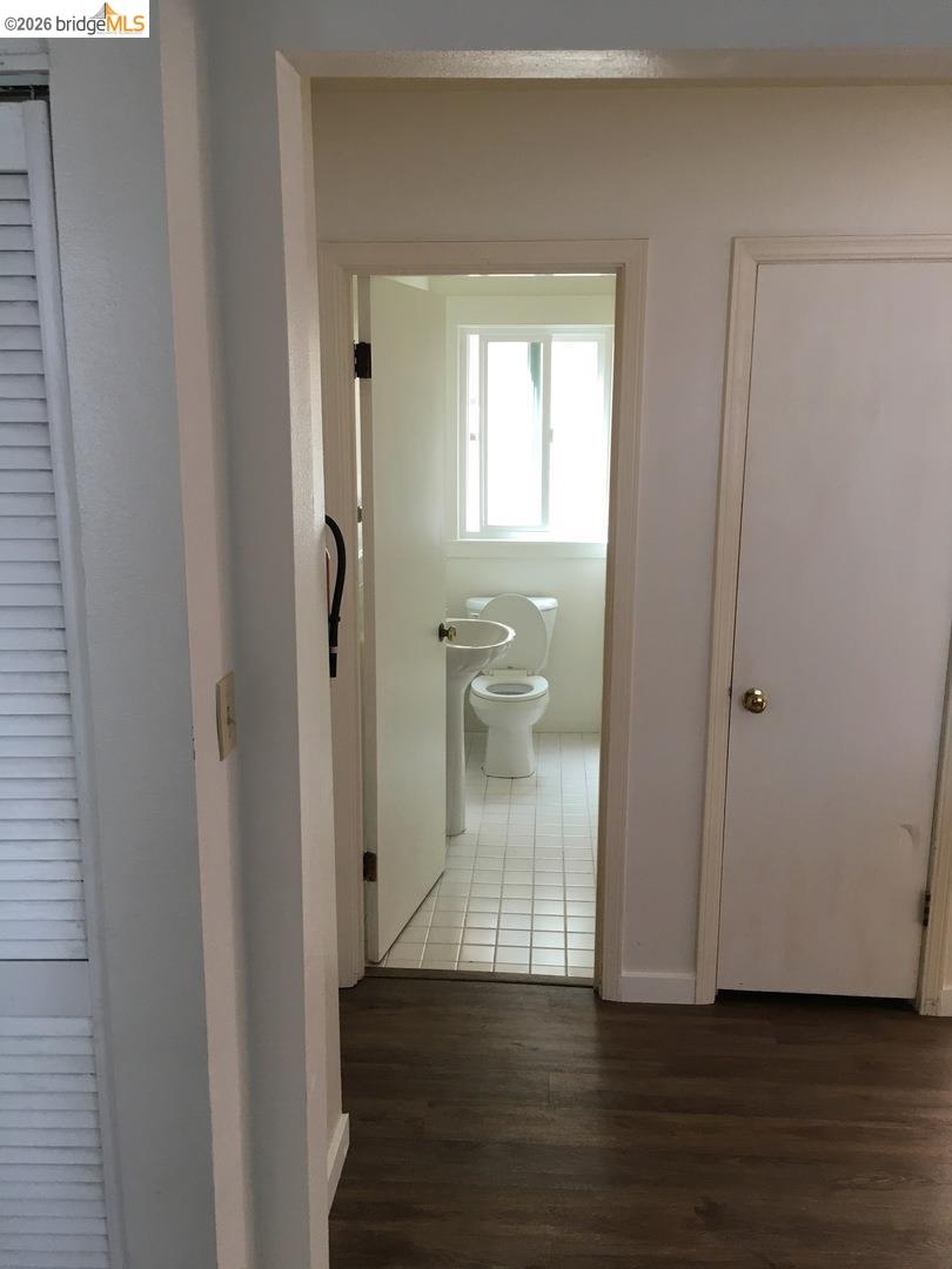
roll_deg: -0.7
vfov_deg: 61.7
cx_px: 476
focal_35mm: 29
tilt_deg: -11.0
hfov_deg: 48.2
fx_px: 1063
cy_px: 634
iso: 40
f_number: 2.2
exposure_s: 1/30
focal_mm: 4.15
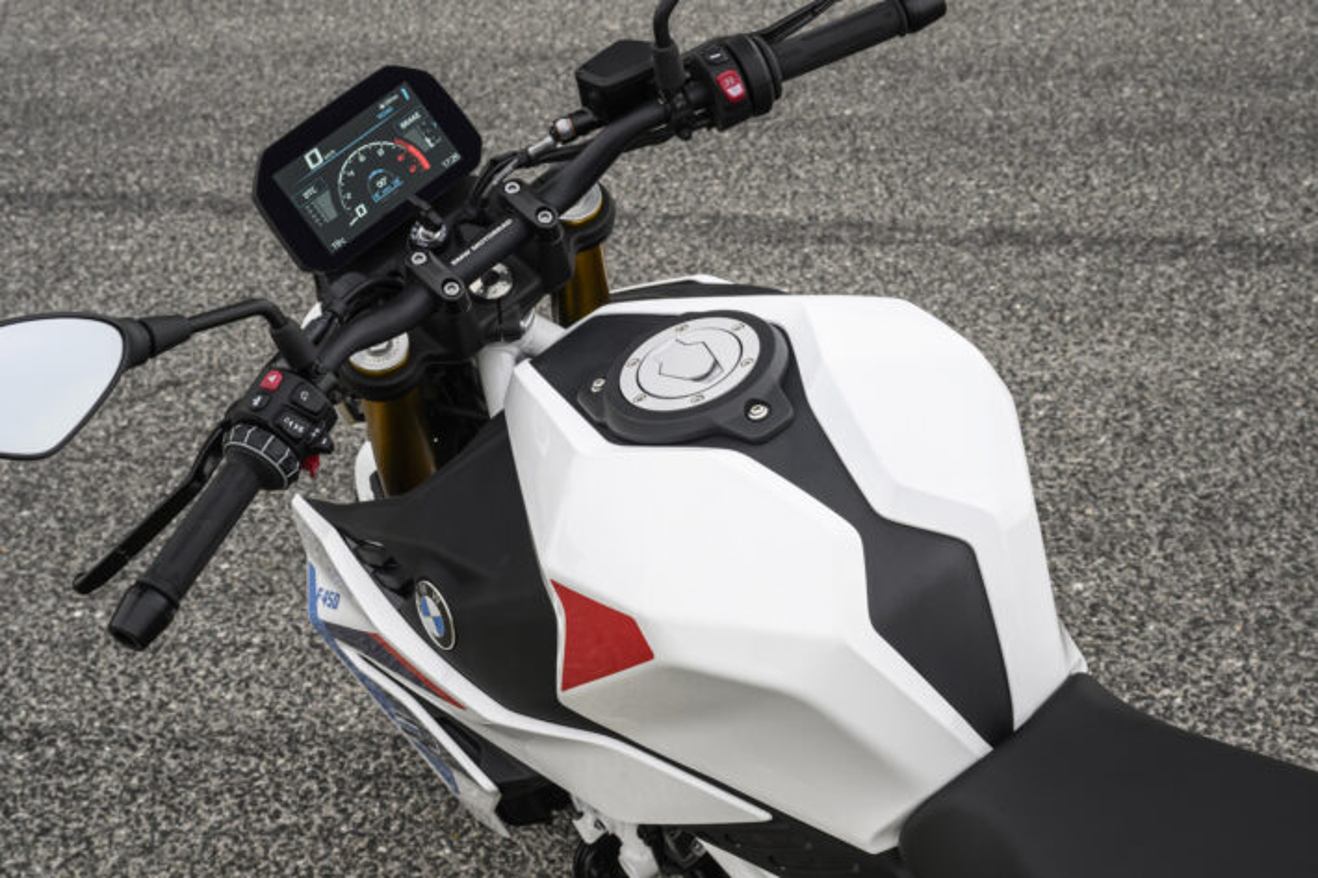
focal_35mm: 51
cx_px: 659
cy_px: 439
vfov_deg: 26.5
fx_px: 1867
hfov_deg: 38.9
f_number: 13
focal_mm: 51
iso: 500
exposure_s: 1/80
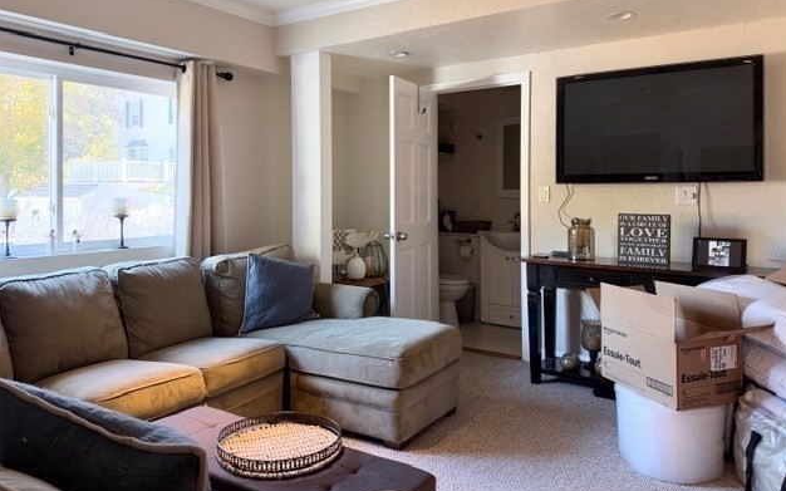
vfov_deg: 47.3
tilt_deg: +0.0
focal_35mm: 26
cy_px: 196
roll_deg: +0.1
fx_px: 557
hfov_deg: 70.4
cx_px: 399
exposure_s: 1/60
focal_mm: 6.93
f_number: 1.48
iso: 250
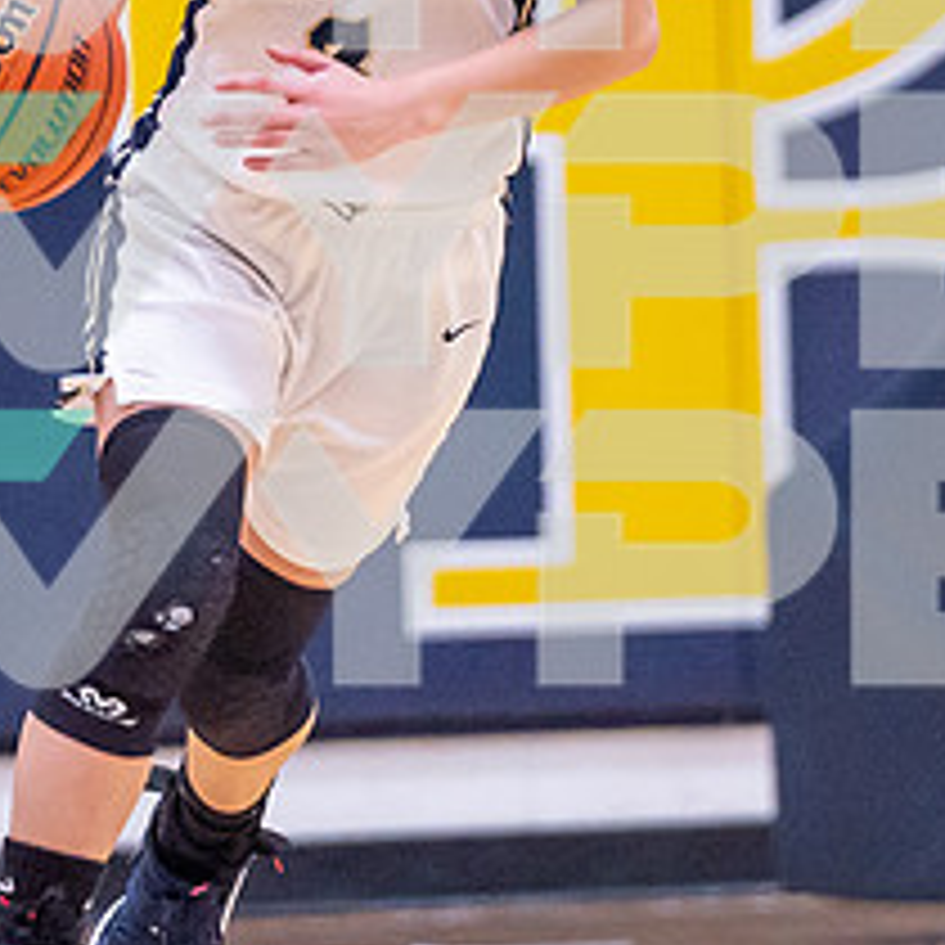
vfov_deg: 2.1
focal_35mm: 840
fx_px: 25944
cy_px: 313
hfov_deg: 2.1
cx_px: 564
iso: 2000
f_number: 2.8
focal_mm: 200
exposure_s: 1/1250
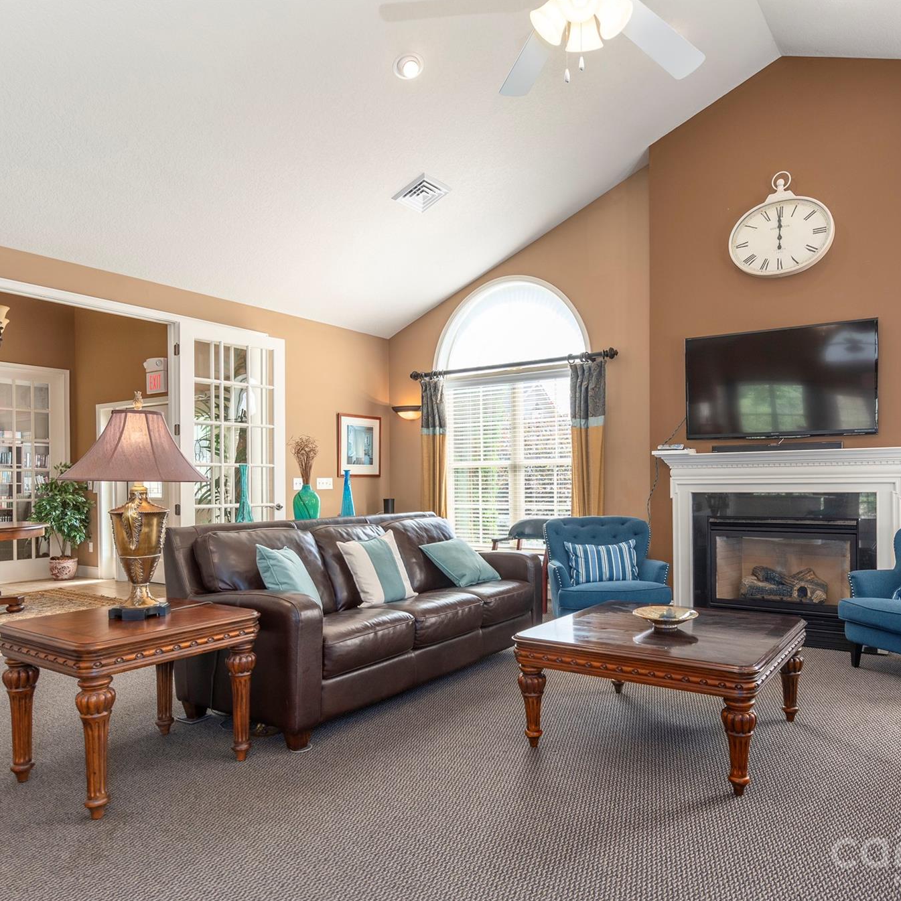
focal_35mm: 22
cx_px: 525
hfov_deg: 69.2
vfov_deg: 69.6
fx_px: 648
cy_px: 455
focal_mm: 17
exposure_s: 1/100
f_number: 7.1
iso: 320
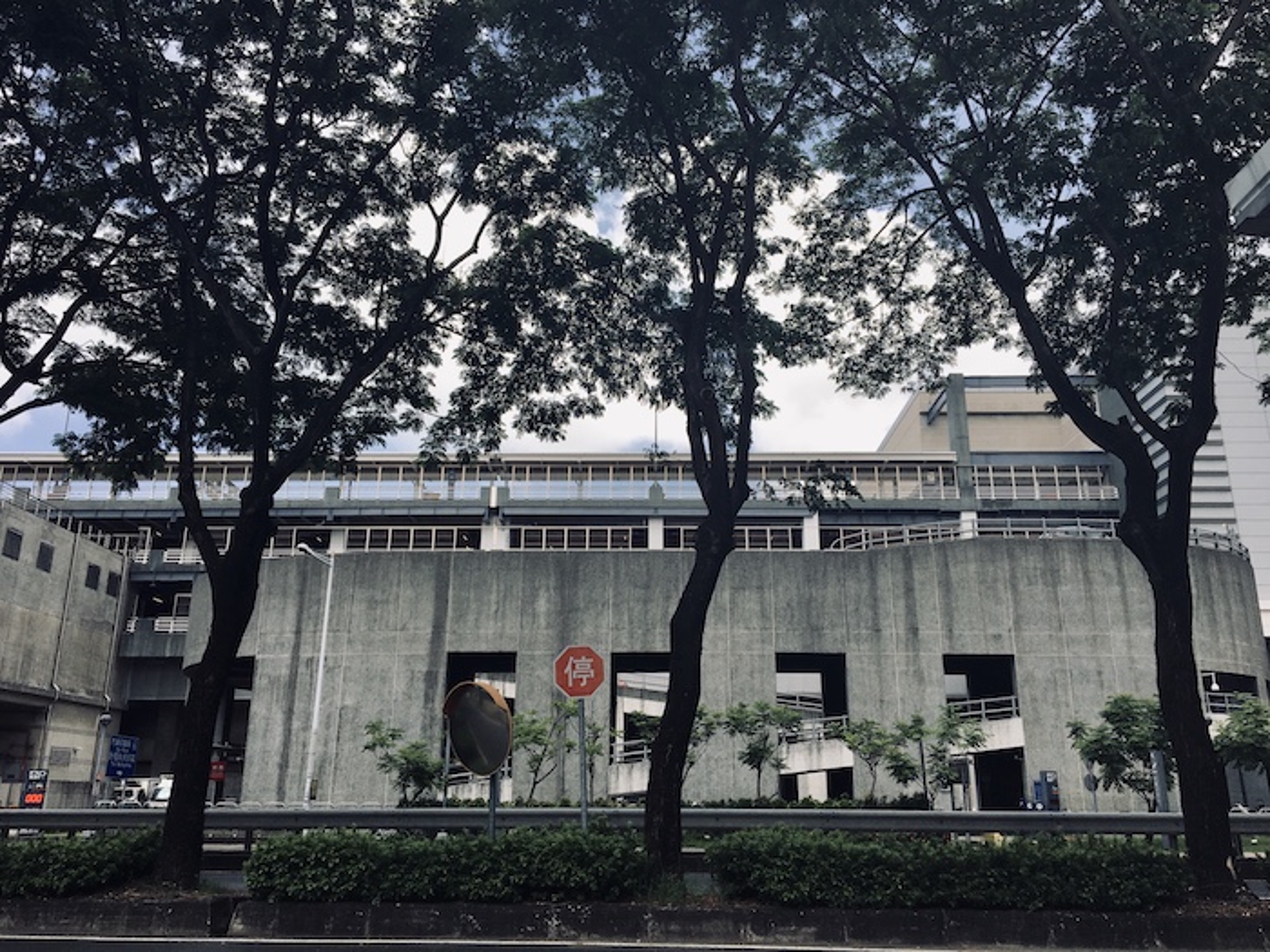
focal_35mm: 29
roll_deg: -0.7
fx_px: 1064
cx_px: 635
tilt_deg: +16.7
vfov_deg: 48.2
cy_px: 476
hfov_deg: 61.7
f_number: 2.2
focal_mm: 4.15
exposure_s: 1/836
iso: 25
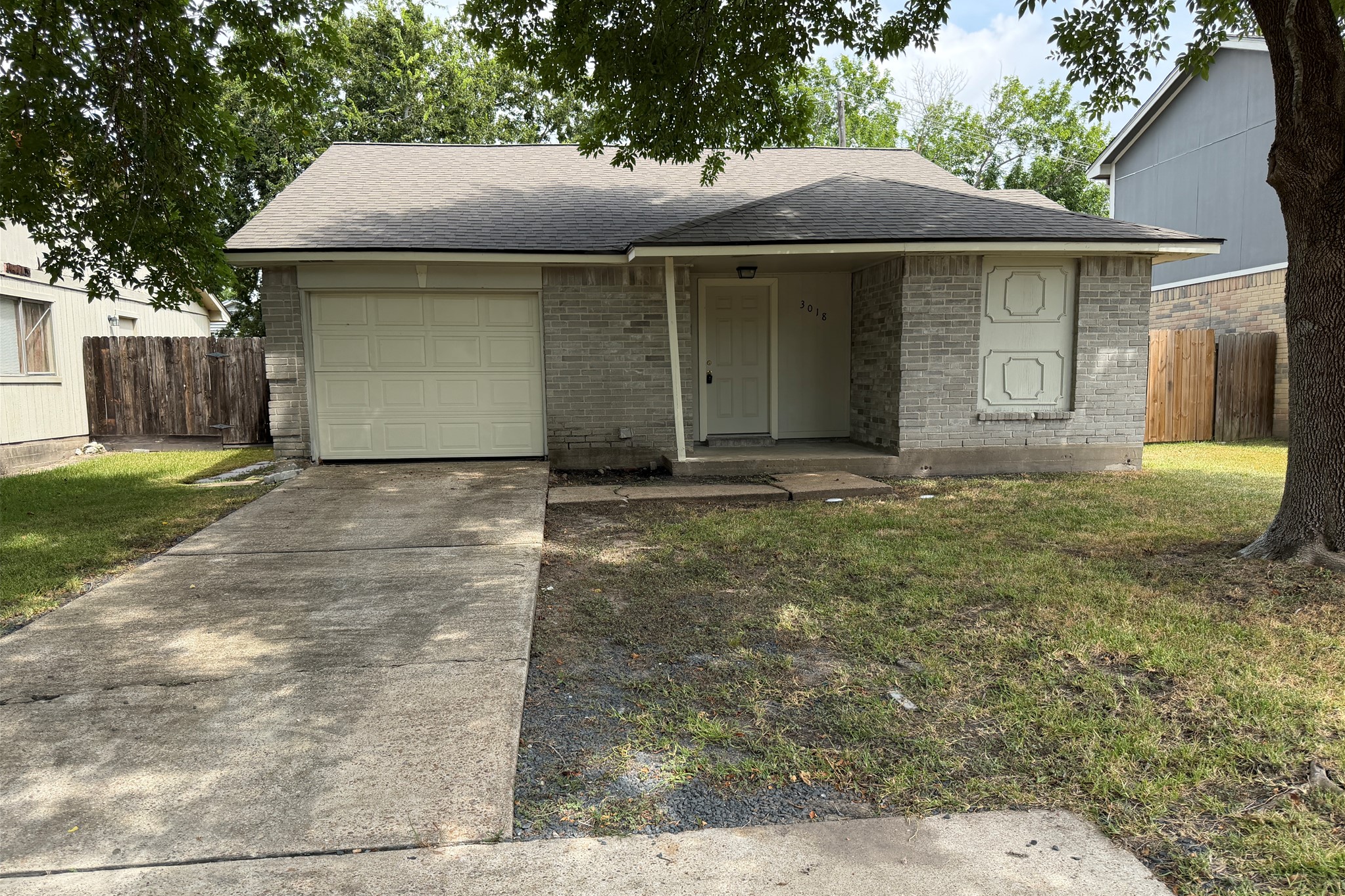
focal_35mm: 25
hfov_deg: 71.5
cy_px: 483
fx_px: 934
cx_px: 673
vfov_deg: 51.2
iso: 100
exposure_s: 1/2000
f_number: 1.78
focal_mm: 6.76
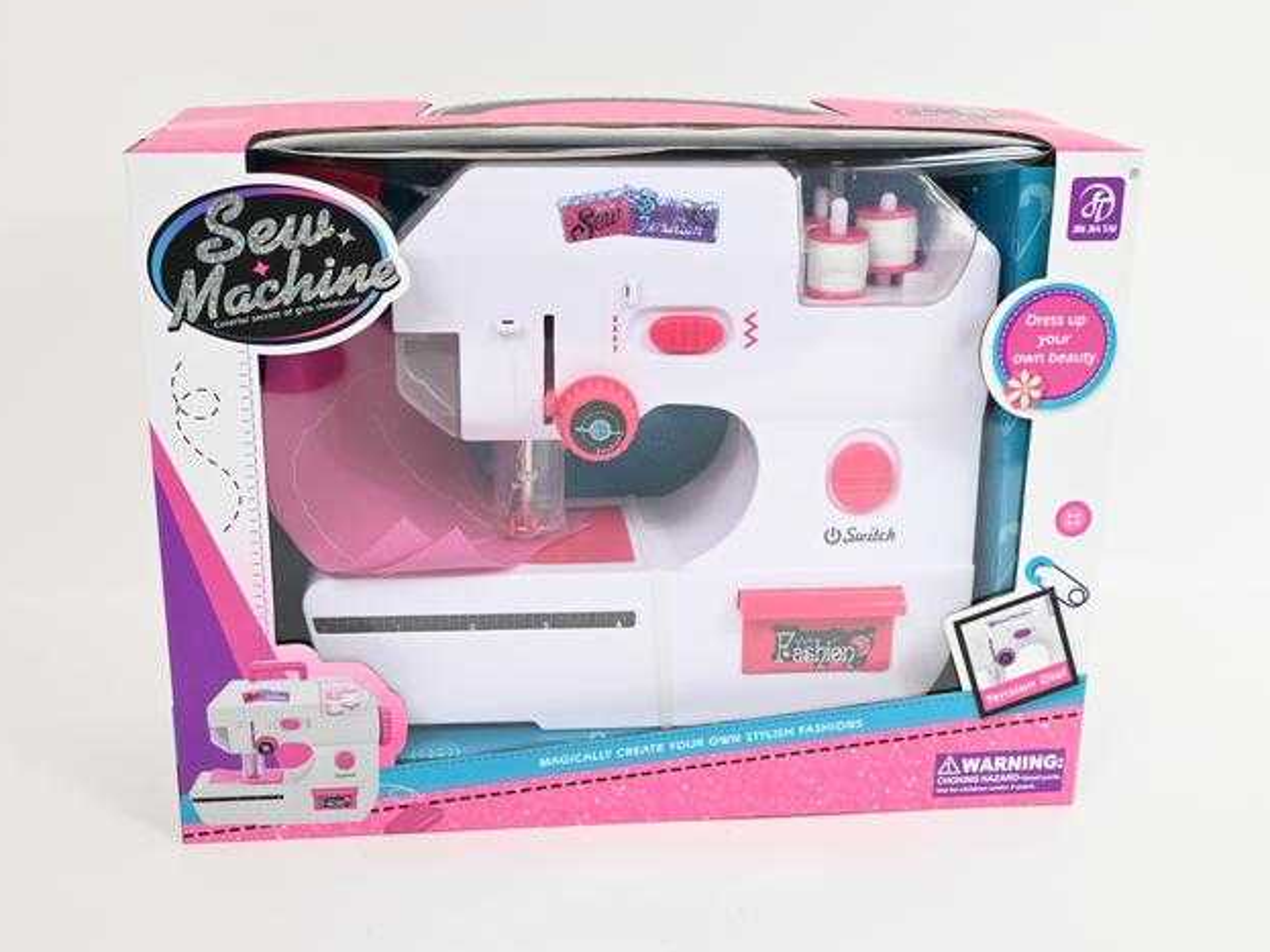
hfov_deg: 45.9
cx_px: 612
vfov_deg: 35.3
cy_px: 467
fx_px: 1498
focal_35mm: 41
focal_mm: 24.5
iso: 400
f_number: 4.2
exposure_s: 1/125
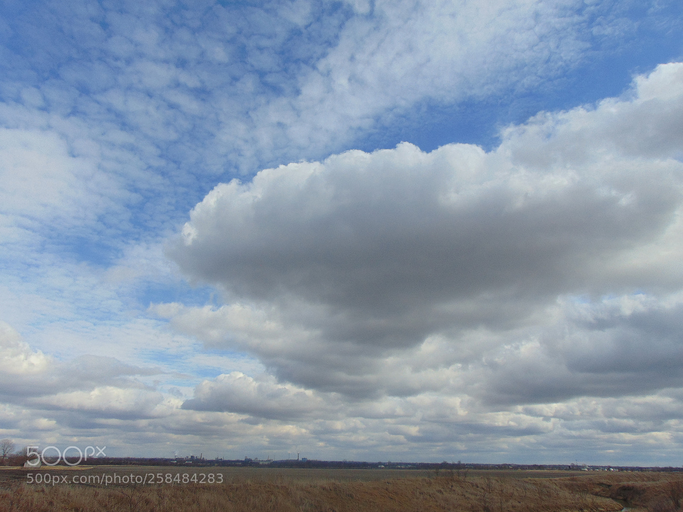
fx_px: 493
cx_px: 342
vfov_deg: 54.9
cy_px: 256
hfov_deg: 69.4
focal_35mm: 25
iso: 80
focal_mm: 4.5
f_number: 7.7
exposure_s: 1/320
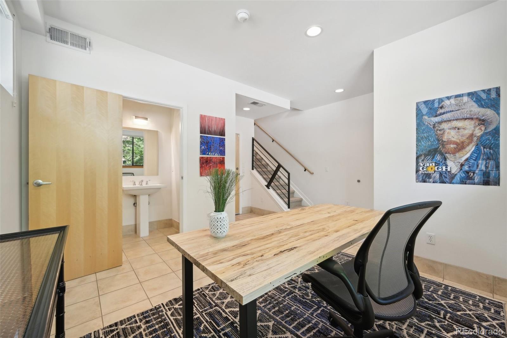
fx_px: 197
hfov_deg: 104.3
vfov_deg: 81.2
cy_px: 169
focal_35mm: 14
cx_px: 254
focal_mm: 14
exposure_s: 1/5
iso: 400
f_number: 8
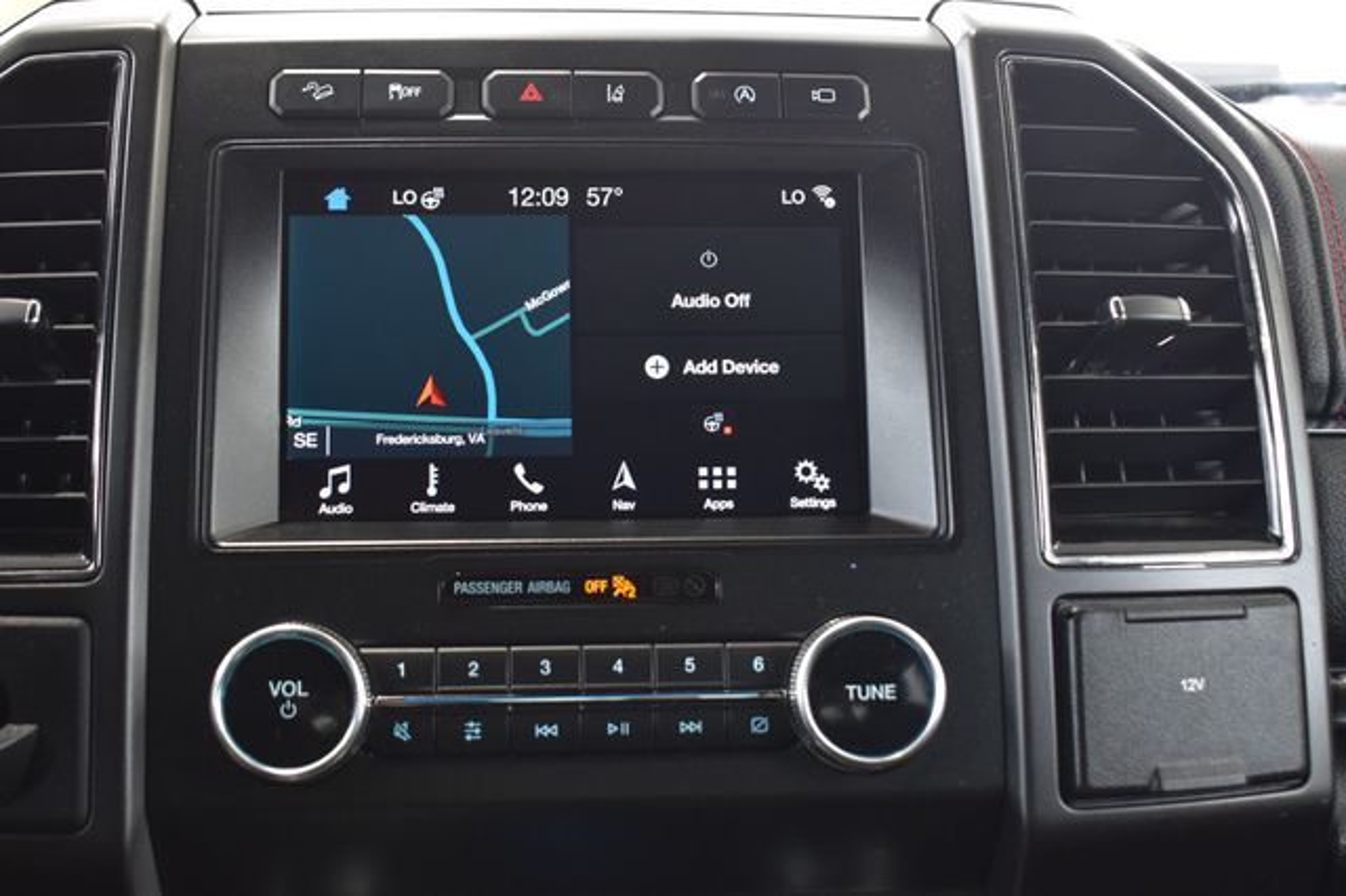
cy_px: 448
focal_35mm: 46
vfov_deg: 28.9
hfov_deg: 42.3
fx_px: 1738
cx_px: 673
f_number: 6.3
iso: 800
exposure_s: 1/15
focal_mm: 31
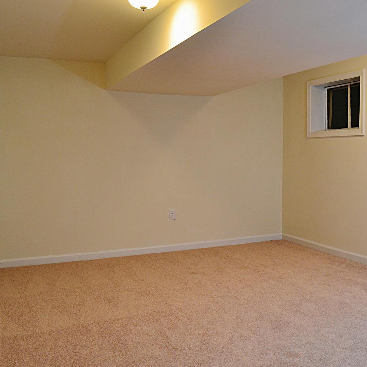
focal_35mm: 35
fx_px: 420
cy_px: 184
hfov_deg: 47.1
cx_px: 208
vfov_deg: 47.2
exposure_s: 1/20
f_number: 6.3
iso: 400
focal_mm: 18
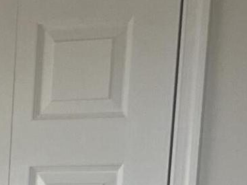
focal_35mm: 204
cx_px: -252
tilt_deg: -13.8
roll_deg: -0.6
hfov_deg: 9.1
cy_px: 568
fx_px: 1455
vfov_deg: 6.6
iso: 80
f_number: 1.5
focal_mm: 5.7
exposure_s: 1/120
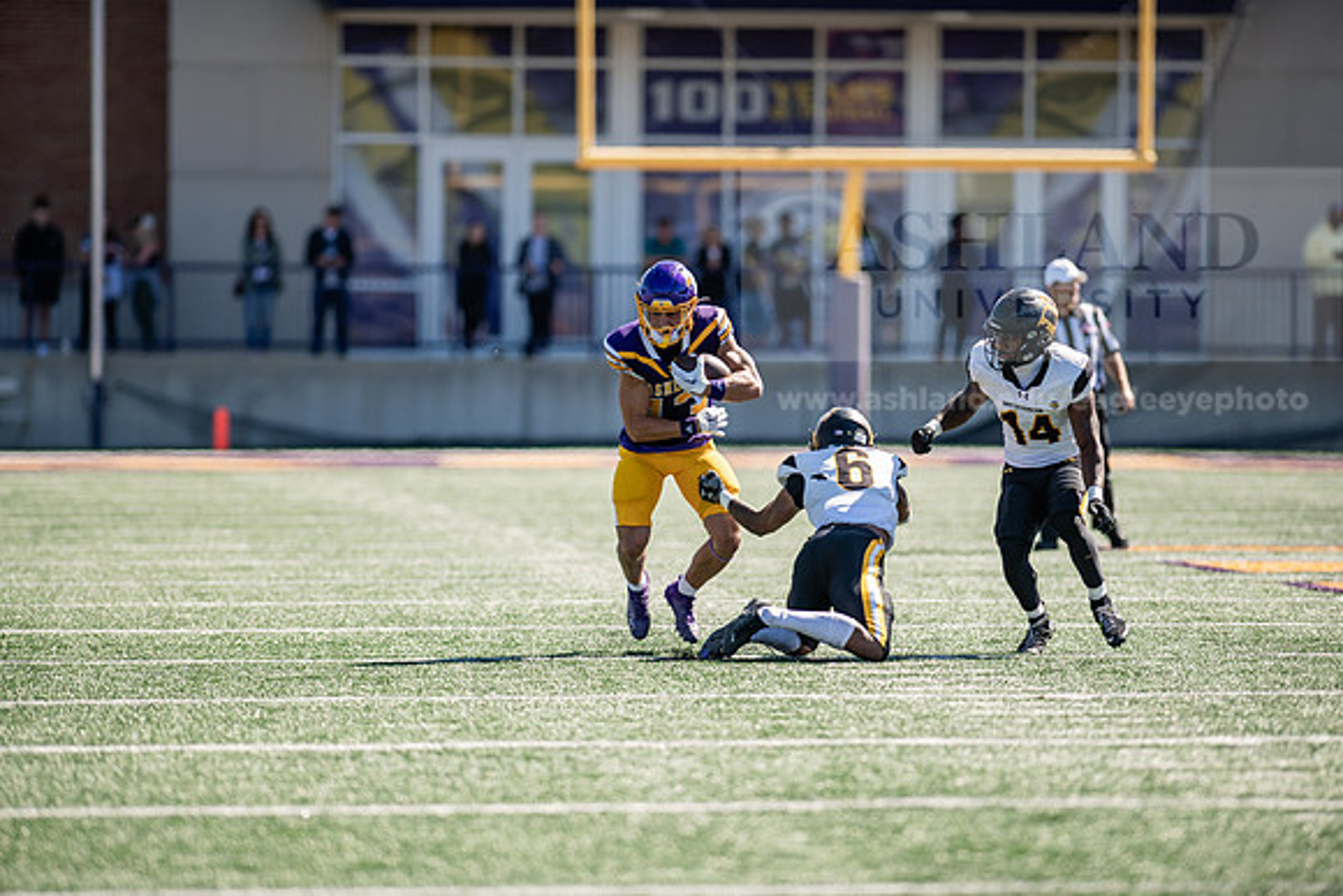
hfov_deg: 6.9
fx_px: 11194
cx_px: 672
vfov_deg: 4.6
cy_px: 448
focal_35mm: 300
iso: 200
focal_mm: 300
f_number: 3.2
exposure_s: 1/1250
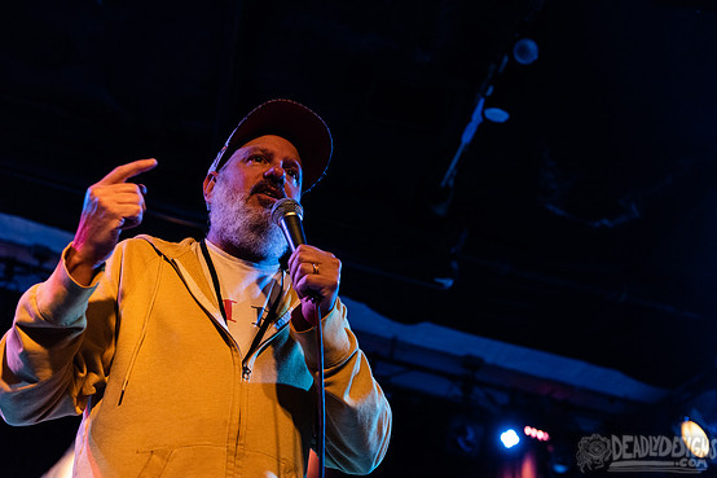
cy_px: 230
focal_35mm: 44
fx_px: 876
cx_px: 355
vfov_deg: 30.5
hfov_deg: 44.5
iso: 2000
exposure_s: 1/160
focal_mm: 42
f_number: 3.2
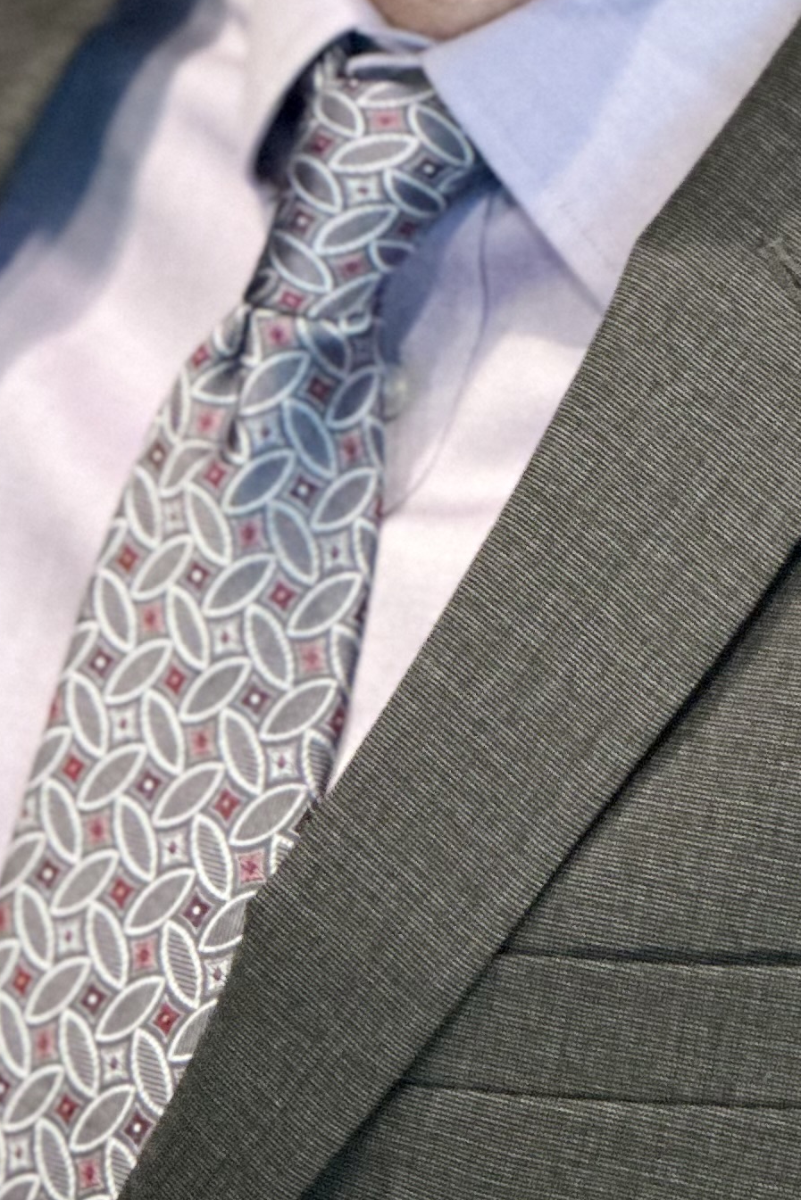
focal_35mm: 240
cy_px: -154
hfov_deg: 5.7
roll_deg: -2.1
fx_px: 8007
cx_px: 451
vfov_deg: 8.5
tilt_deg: -9.3
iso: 400
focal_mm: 9
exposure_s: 1/40
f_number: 2.8
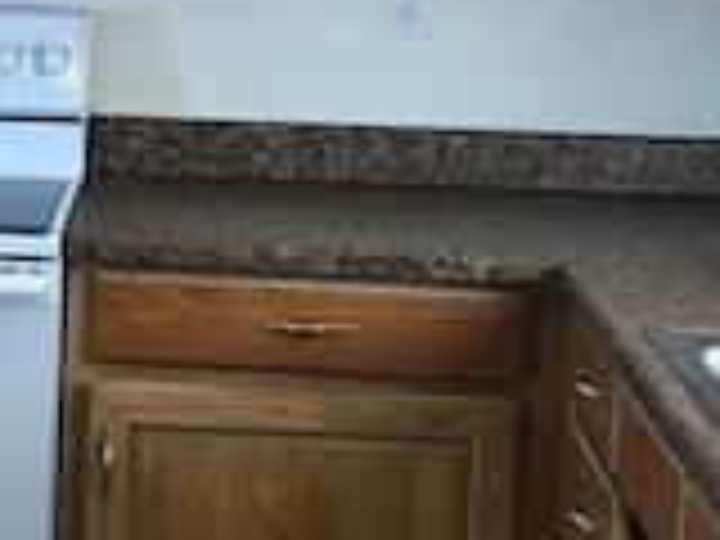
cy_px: 184
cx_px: -36
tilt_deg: -10.4
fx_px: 2330
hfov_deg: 17.1
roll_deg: -1.5
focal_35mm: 112
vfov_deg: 13.2
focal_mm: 3.99
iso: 40
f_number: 1.8
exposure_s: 1/30
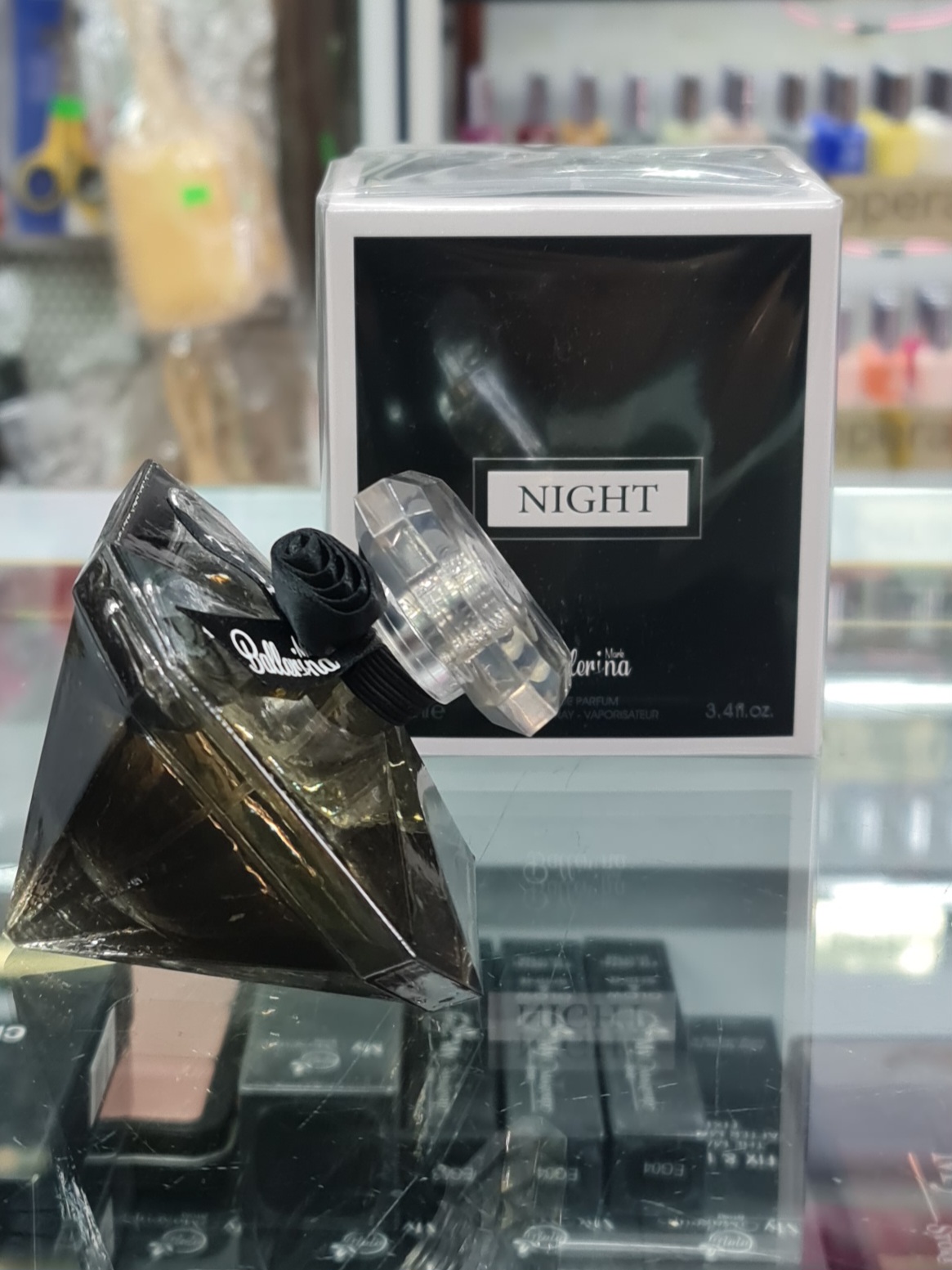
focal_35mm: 25
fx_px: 917
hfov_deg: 54.9
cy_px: 635
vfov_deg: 69.4
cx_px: 476
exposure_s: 1/100
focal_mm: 7
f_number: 1.8
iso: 64
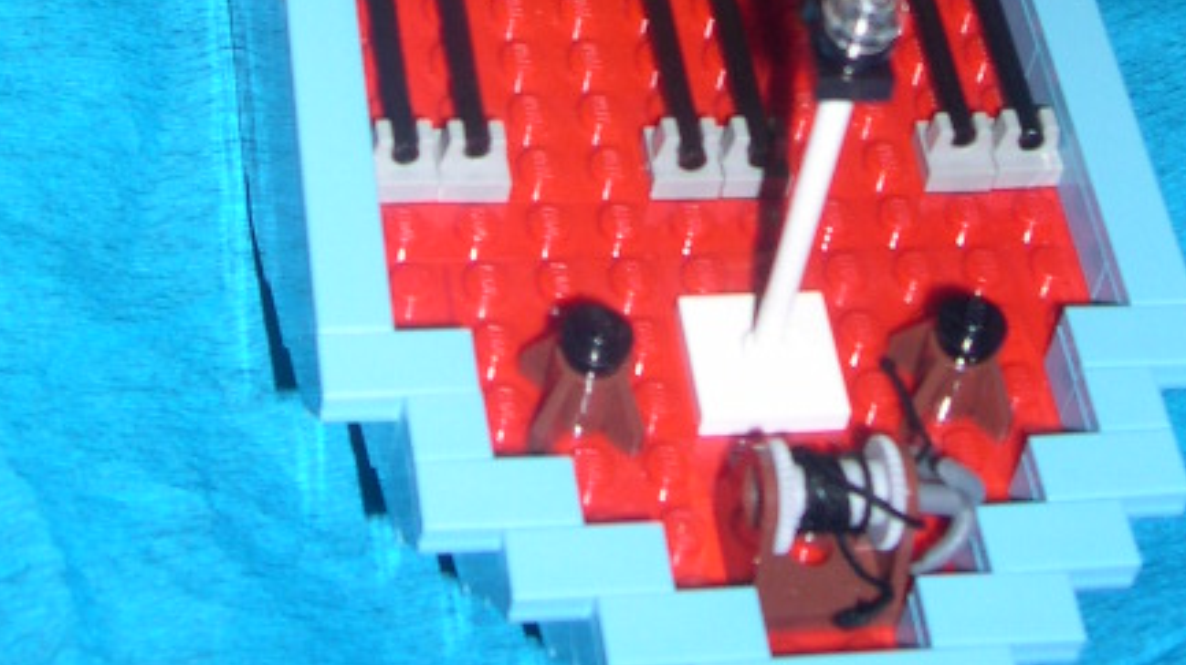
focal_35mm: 98
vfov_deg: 11.3
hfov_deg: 21.8
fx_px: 3080
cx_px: 723
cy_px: -627
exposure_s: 1/30
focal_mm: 8
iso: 100
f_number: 7.6
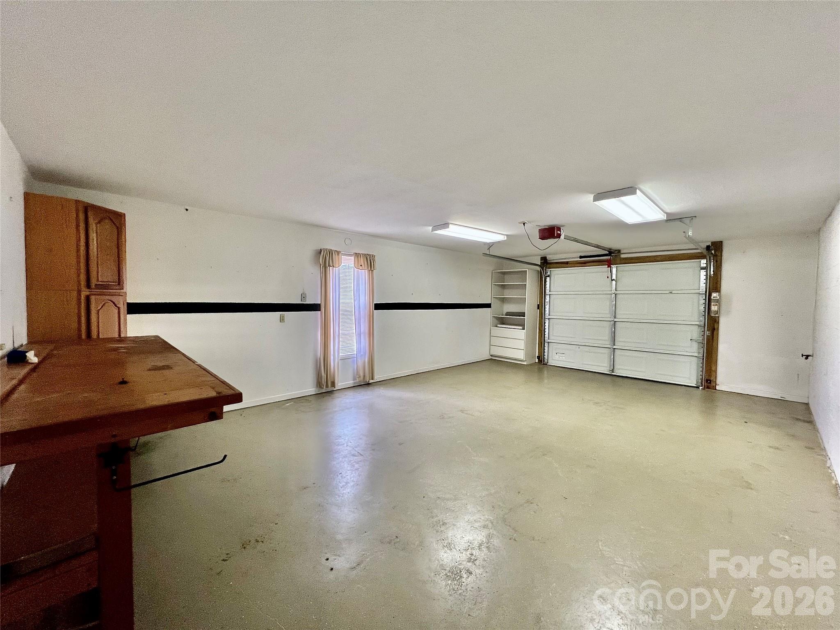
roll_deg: -1.1
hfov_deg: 106.2
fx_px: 315
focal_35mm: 13
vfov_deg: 89.9
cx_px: 420
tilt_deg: -3.4
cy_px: 315
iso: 200
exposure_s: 1/60
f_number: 1.8
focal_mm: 1.57
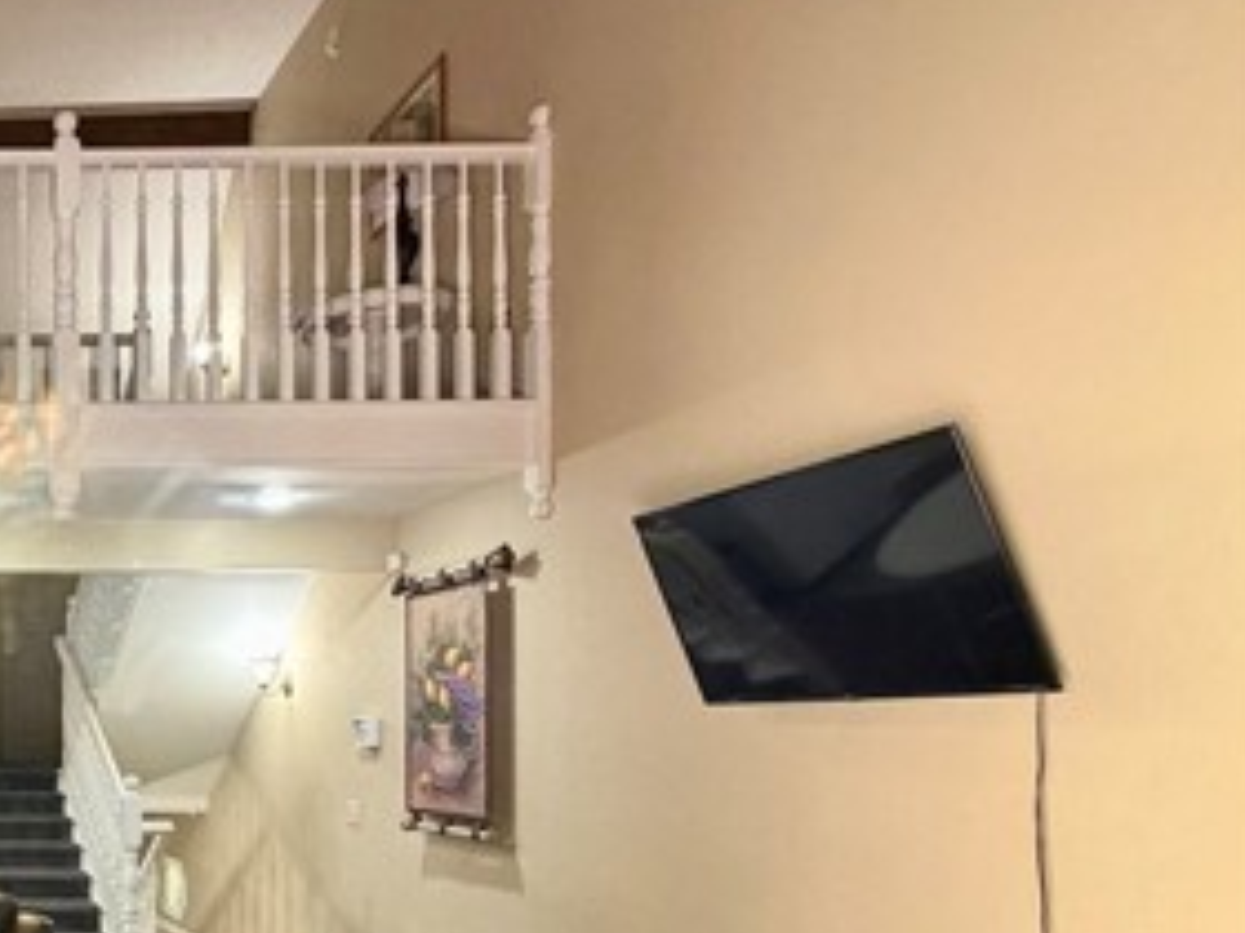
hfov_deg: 43.0
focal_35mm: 32
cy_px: 720
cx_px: -151
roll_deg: -0.4
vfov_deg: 42.5
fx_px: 1151
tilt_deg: +0.8
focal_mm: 2.22
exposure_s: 1/60
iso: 320
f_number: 2.2
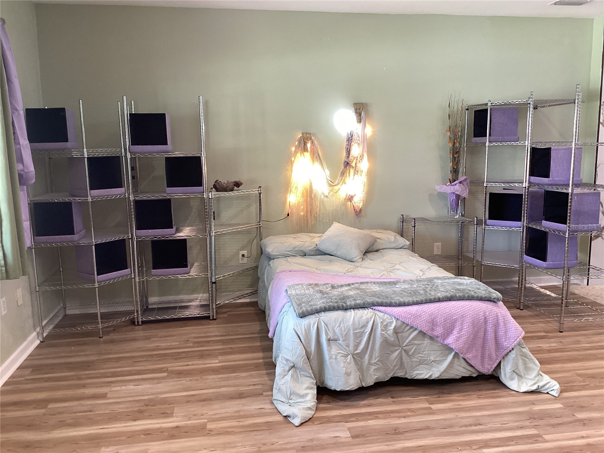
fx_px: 541
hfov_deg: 58.4
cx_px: 302
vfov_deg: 45.4
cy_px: 226
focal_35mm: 31
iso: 160
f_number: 2.4
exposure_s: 1/60
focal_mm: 3.3
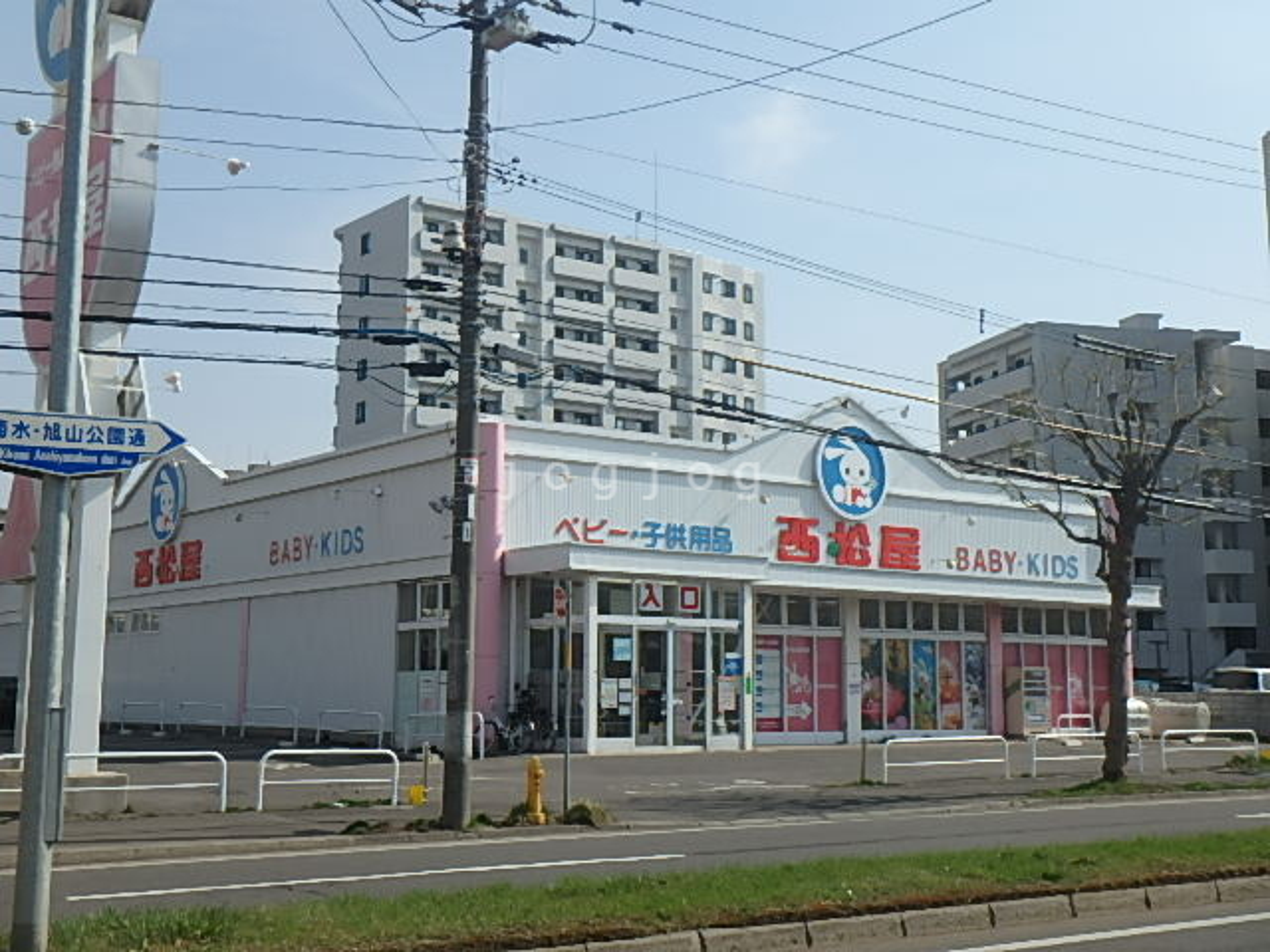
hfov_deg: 44.8
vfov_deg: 34.3
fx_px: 1541
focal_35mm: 42
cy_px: 476
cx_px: 635
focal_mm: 7.5
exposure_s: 1/800
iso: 125
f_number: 5.2
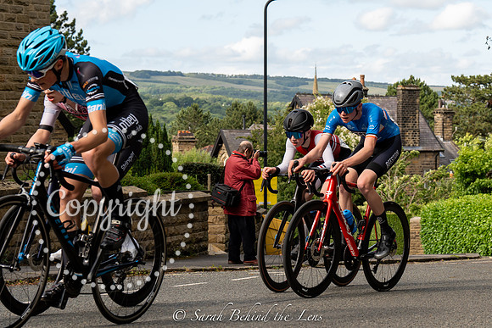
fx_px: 1369
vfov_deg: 13.7
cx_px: 339
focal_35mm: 100
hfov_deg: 20.3
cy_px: 182
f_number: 6.3
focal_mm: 70
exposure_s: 1/640
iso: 400
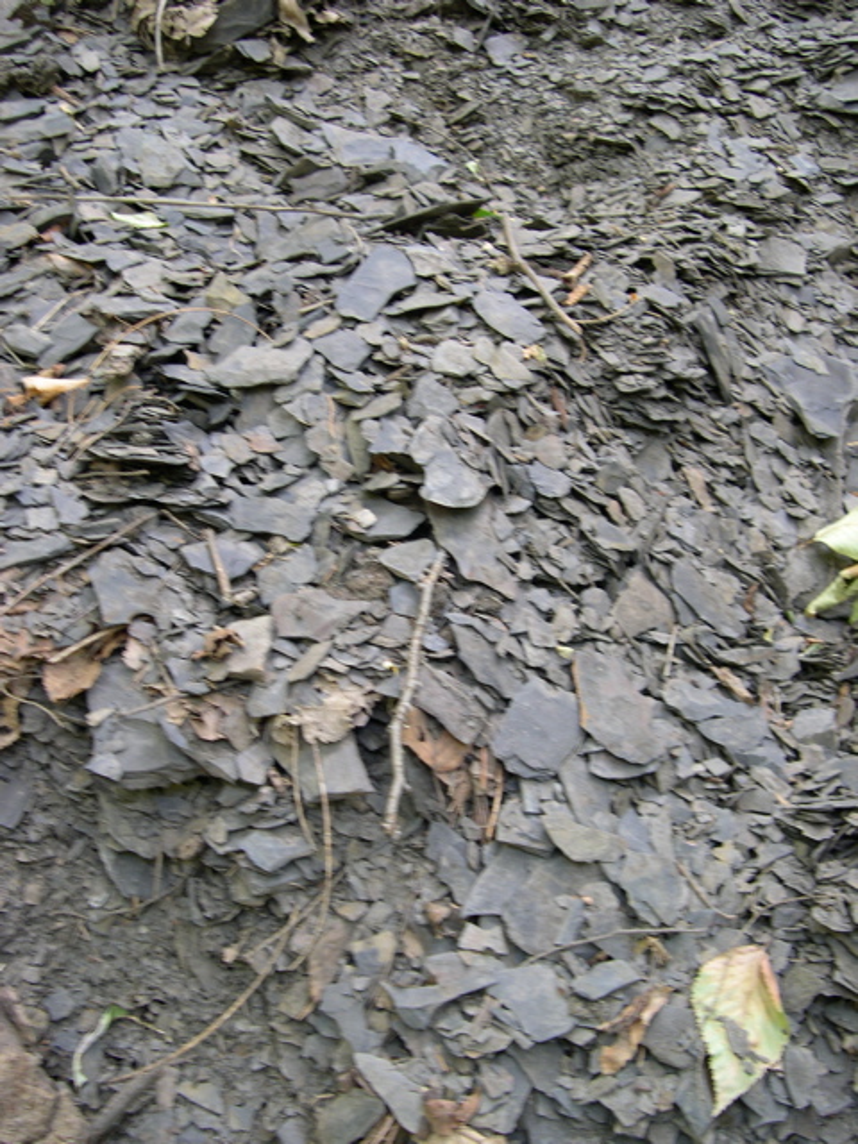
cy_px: 572
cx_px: 429
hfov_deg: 37.7
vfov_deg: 49.0
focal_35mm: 38
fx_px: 1256
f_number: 2.8
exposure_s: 1/21.4
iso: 100
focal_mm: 8
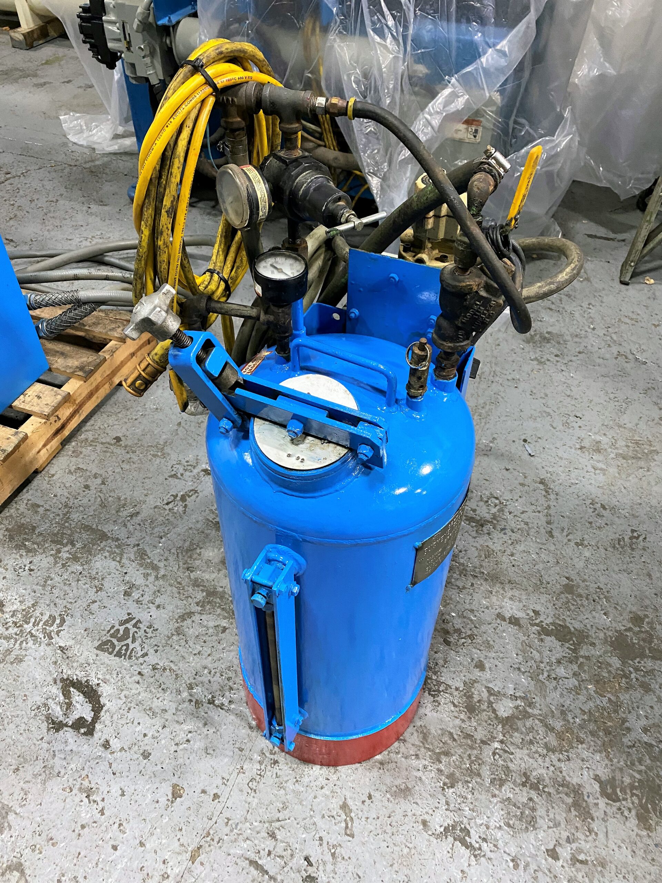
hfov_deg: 53.1
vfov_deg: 67.3
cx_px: 331
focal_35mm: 26
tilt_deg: -46.4
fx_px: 663
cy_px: 442
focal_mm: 4.25
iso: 400
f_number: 1.8
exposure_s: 1/40
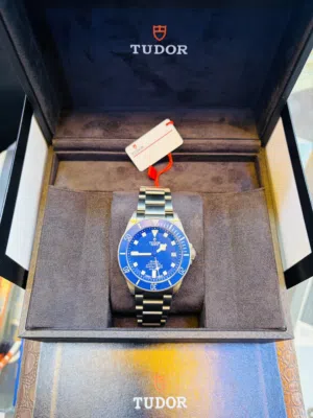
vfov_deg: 67.3
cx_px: 156
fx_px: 313
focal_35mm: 26
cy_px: 209
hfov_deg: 53.1
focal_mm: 5.96
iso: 100
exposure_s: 1/50
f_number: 1.6
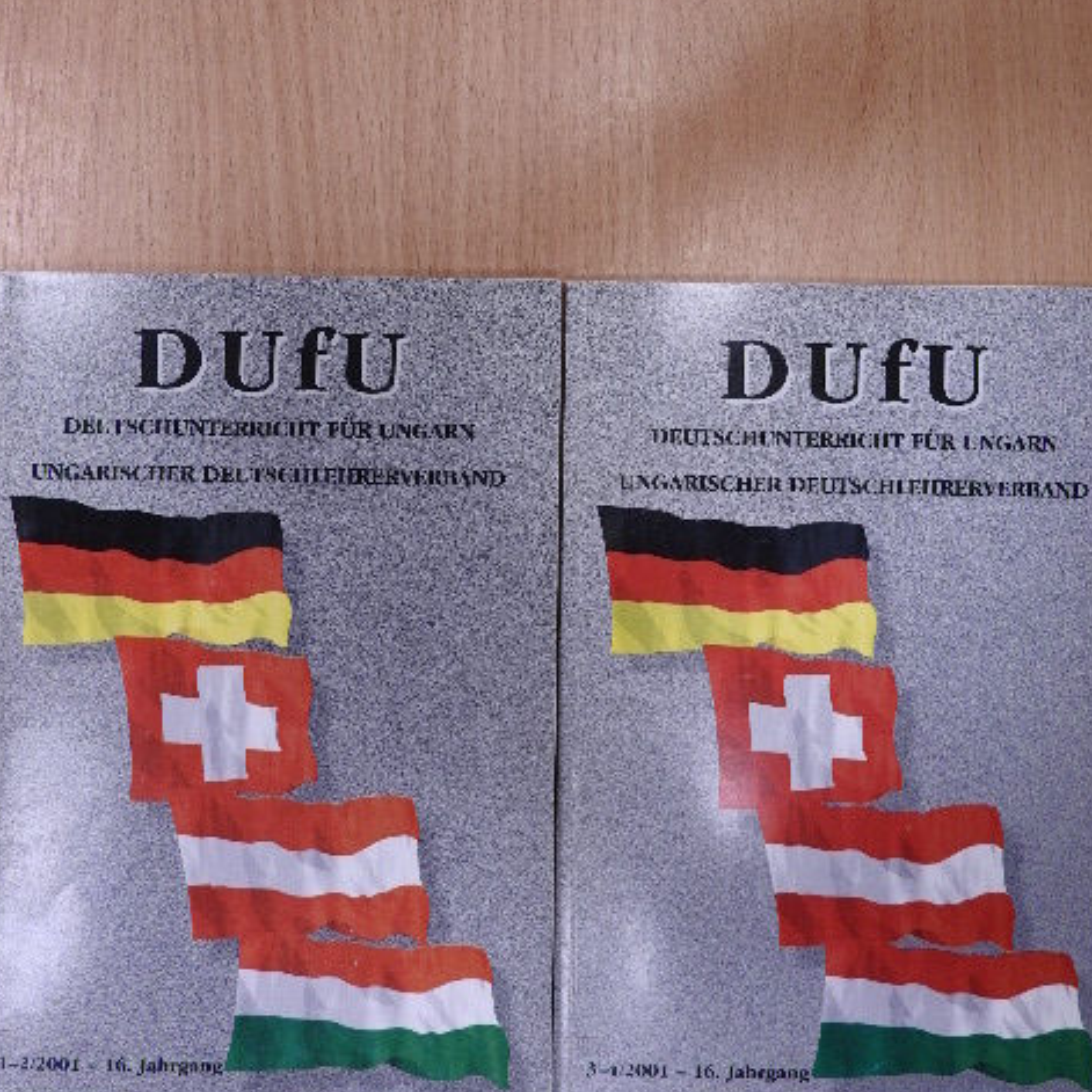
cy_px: 376
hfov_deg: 46.0
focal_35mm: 36
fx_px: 1285
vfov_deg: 45.4
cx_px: 543
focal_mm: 5.4
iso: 100
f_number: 3.5
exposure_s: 1/30
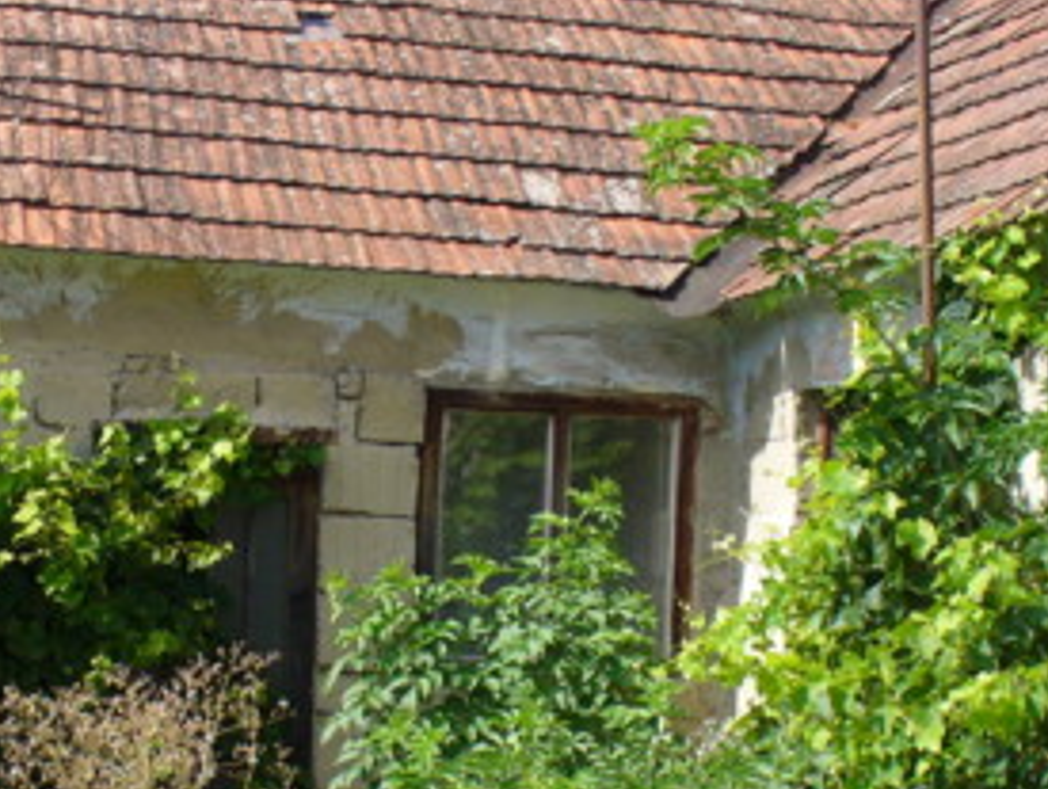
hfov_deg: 22.7
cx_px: 408
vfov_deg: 17.0
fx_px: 2607
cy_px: 656
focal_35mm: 86
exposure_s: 1/250
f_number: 5.6
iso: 100
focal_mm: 6.1
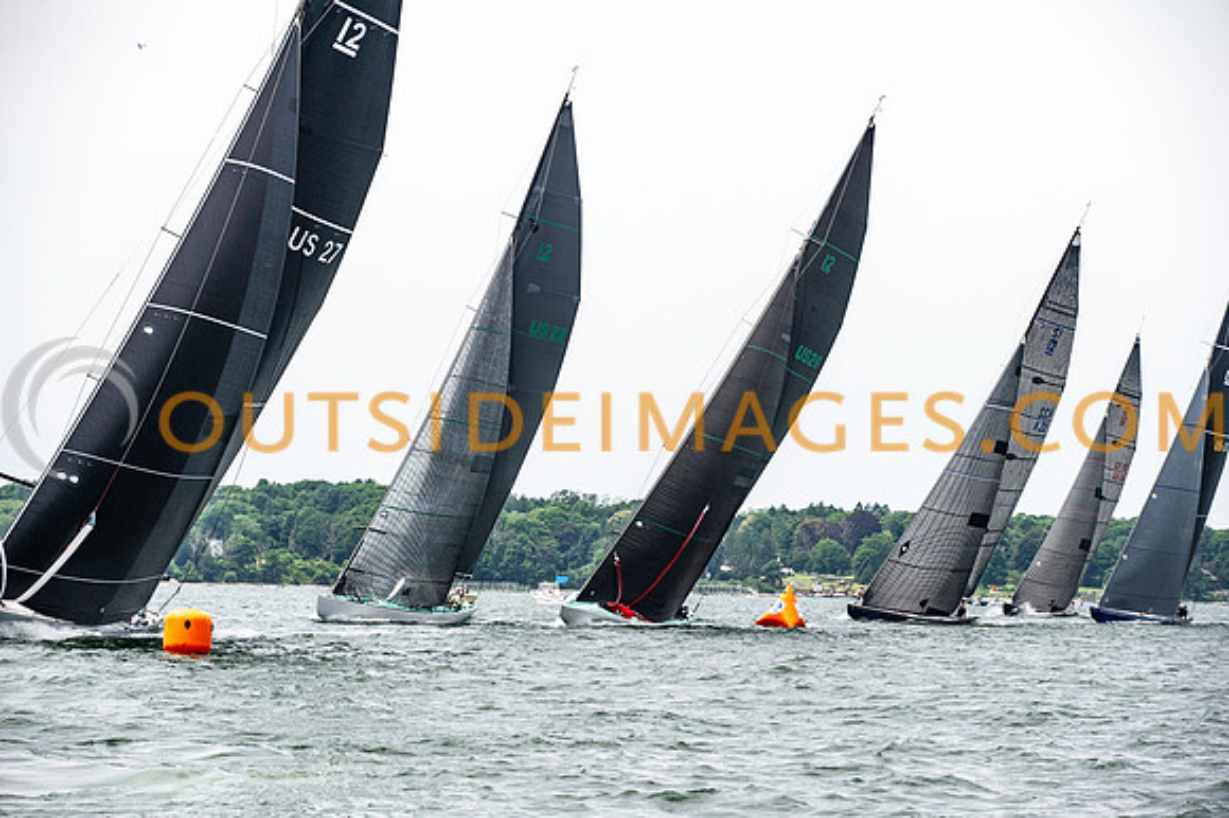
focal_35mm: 135
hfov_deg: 15.2
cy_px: 409
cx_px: 614
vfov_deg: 10.1
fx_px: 4606
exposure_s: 1/1600
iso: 320
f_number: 5.6
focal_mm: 135
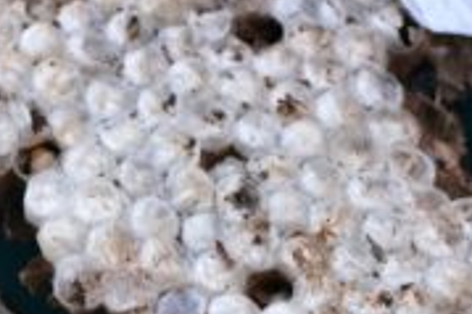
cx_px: -116
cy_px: 424
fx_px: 3969
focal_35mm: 303
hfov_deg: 6.8
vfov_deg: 4.5
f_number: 2
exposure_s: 1/150
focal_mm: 35
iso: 160
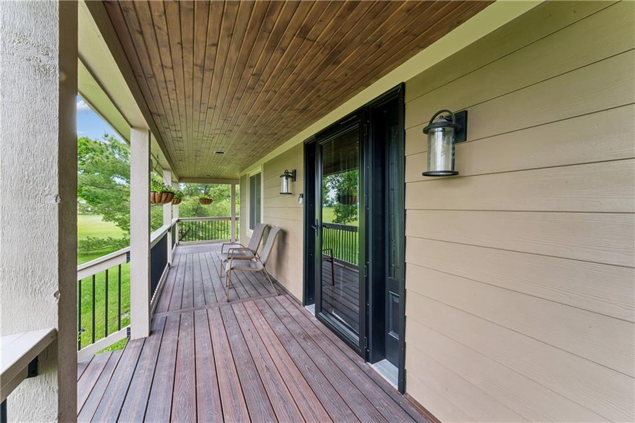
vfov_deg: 81.2
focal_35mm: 14
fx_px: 247
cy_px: 212
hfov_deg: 104.3
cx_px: 318
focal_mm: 14
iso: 100
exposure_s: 1/1.25
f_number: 22
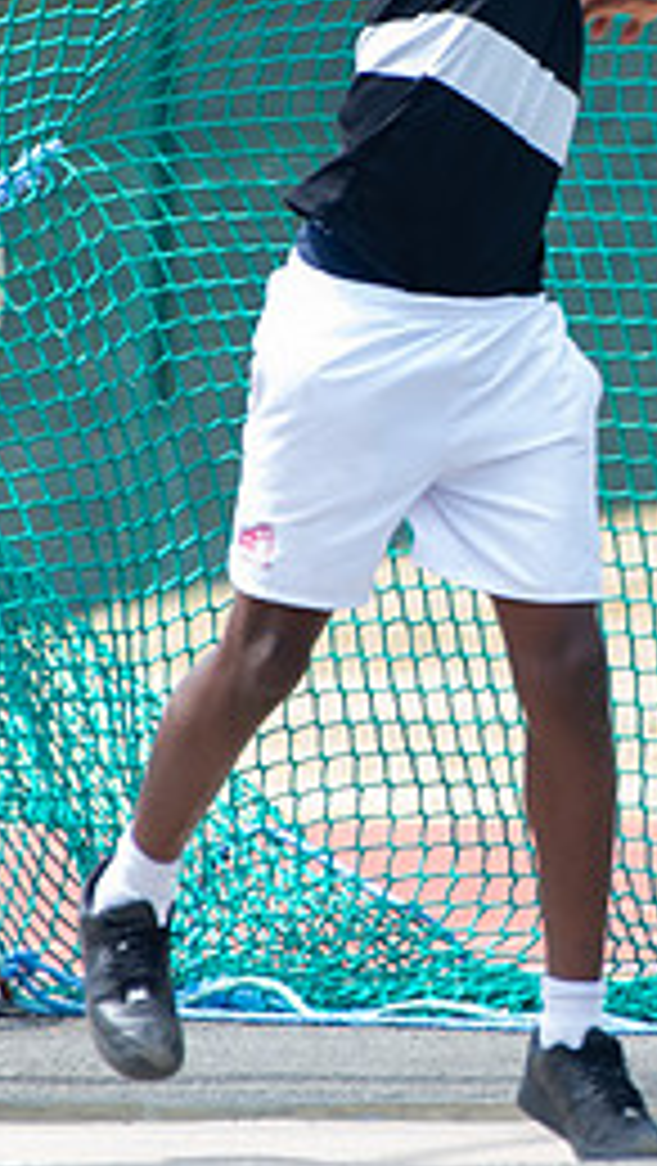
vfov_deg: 1.3
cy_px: 246
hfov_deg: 0.7
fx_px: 50555
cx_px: 991
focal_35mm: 1635
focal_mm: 500
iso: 800
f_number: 5.6
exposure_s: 1/800
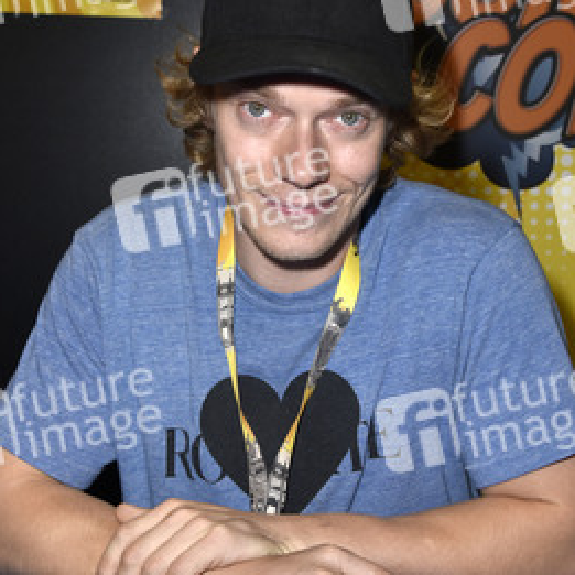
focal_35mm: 52
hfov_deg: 32.8
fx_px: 977
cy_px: 311
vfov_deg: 32.8
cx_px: 289
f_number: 6.3
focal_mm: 40
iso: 560
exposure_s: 1/80
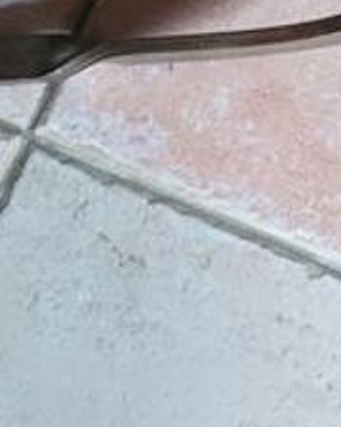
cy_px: -598
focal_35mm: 151
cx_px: 434
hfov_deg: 10.0
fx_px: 1906
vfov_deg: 10.8
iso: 640
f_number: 1.8
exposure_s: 1/40
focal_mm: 5.4
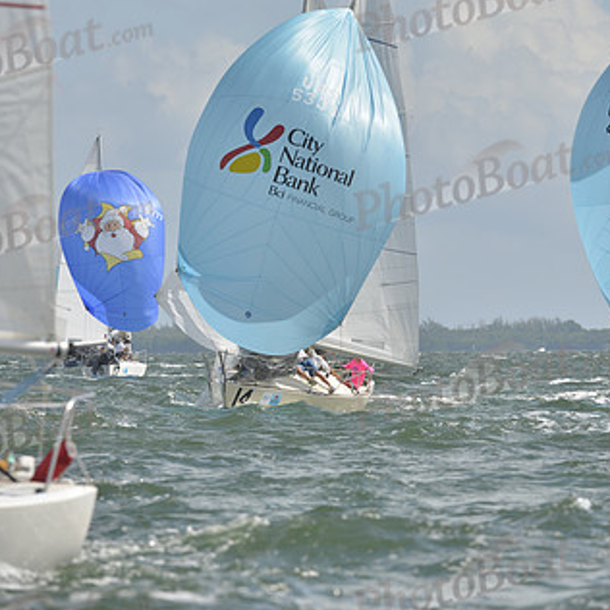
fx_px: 9649
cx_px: 254
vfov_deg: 3.6
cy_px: 309
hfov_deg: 3.6
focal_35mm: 484
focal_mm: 310
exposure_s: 1/1000
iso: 200
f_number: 7.1
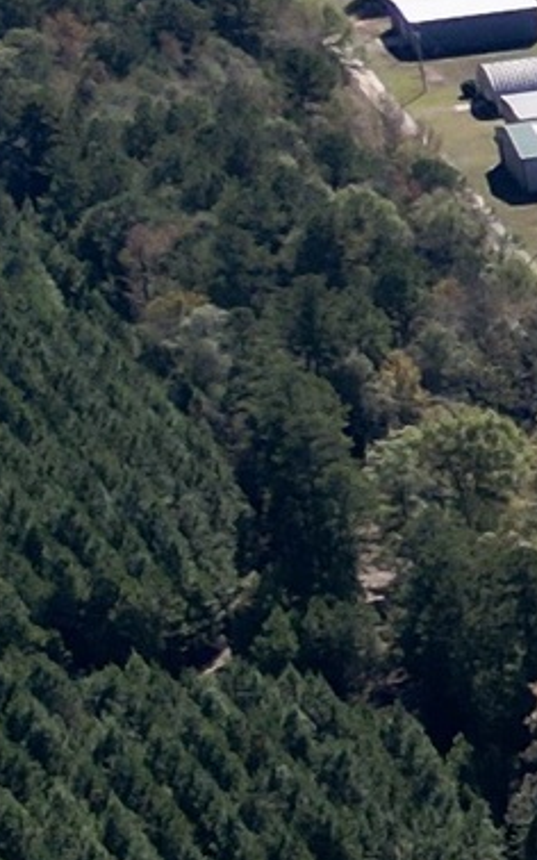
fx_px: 4851
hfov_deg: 5.1
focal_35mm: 207
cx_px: 2624
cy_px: 494
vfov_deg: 10.1
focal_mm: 6.72
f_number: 1.7
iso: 110
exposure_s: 1/3200
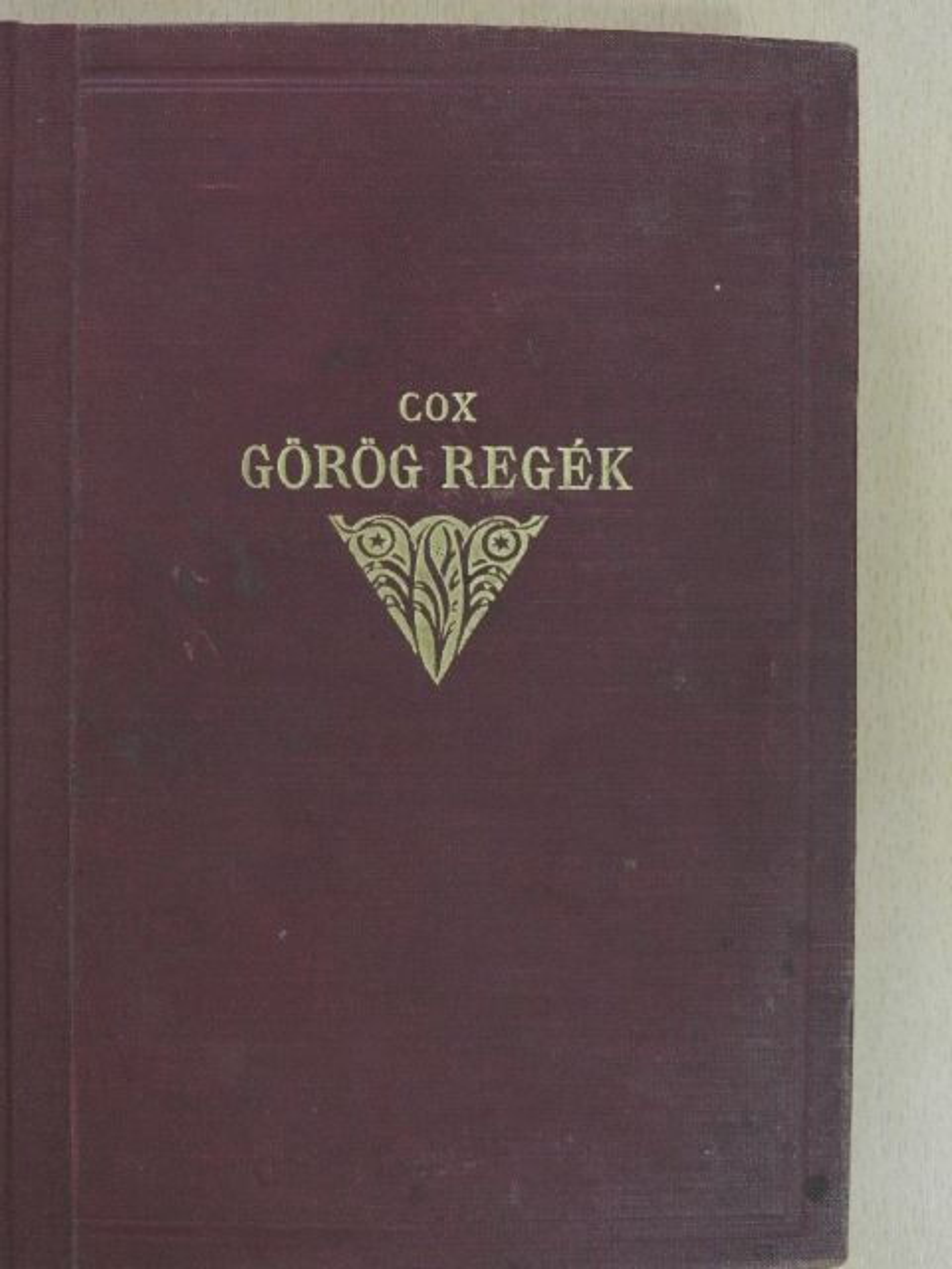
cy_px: 634
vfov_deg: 32.2
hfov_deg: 24.4
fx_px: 2200
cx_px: 476
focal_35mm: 60
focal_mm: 10.7
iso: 400
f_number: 4.8
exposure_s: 1/20
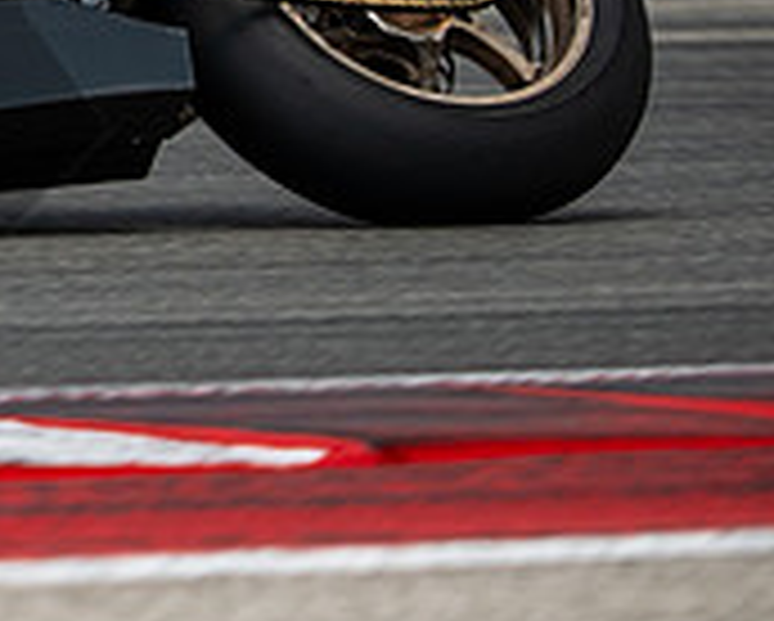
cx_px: -328
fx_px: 30501
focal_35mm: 1330
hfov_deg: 1.5
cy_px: -209
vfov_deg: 1.2
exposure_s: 1/1600
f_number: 2.8
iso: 250
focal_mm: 280
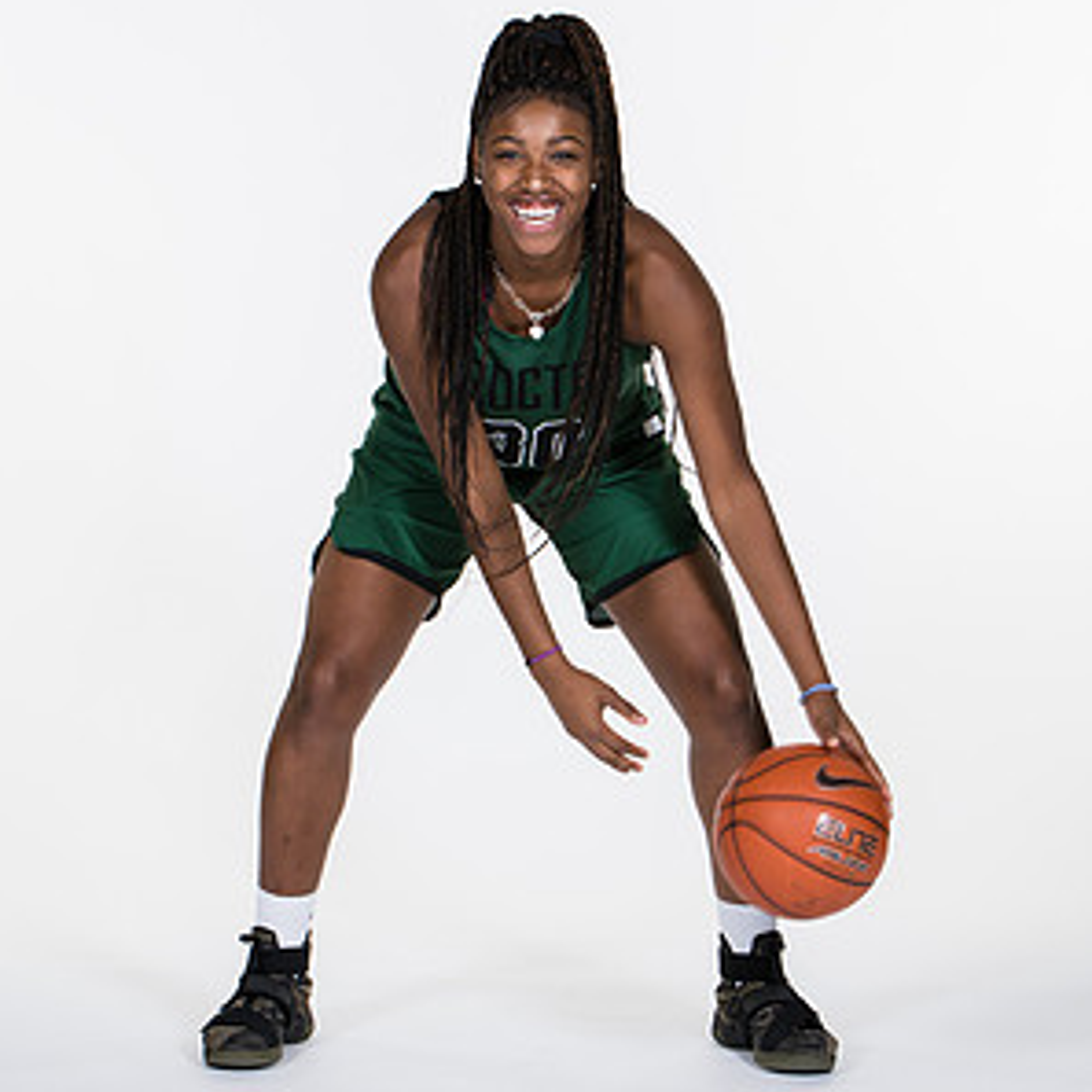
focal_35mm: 135
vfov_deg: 12.9
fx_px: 4818
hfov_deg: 12.9
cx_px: 548
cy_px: 540
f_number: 6.3
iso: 200
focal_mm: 70
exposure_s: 1/160
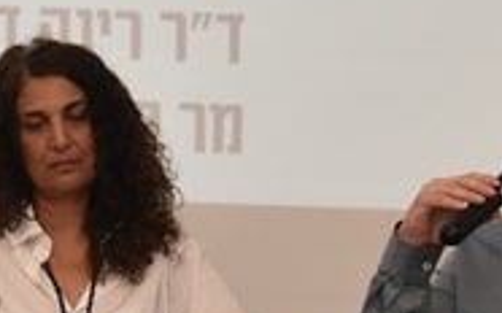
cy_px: 28
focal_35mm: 307
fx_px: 4198
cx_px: -453
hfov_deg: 6.7
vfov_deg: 4.3
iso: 800
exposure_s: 1/100
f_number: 5
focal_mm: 38
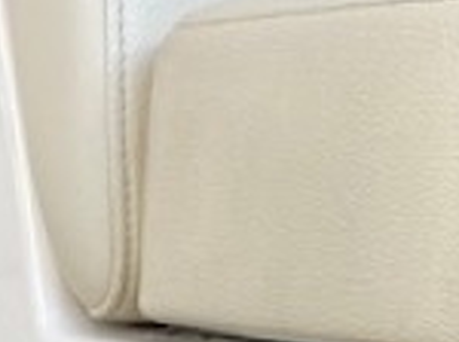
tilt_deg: -20.6
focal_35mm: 139
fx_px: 1840
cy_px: 904
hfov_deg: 14.2
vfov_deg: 9.2
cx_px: 321
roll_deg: -2.2
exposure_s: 1/121
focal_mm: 4.25
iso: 125
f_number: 1.8
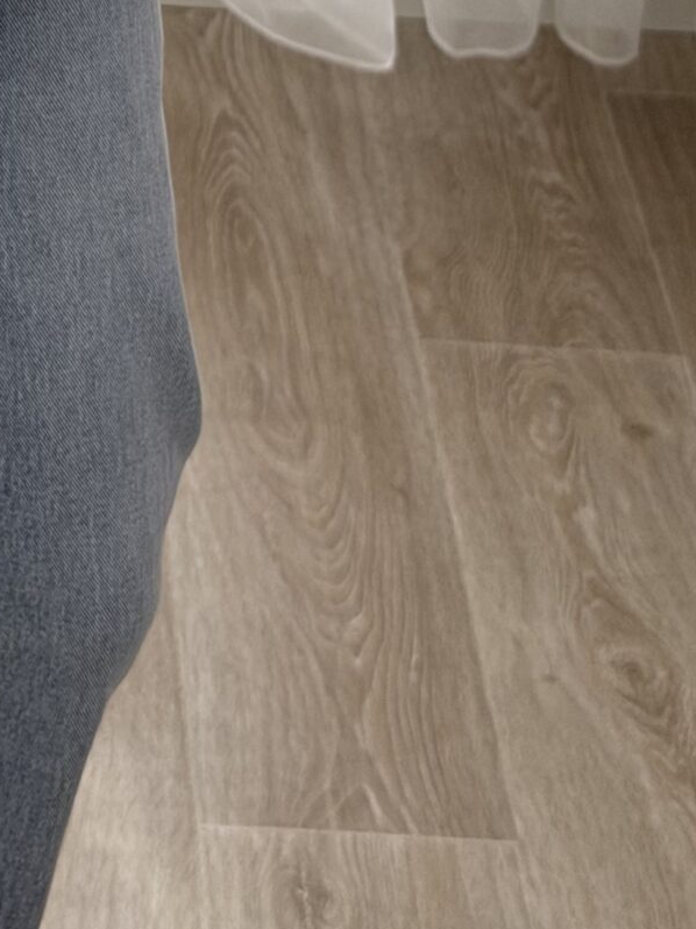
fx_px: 4131
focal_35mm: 154
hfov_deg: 9.5
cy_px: -413
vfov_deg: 12.3
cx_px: -197
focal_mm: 6.76
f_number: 1.78
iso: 50
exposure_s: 1/168
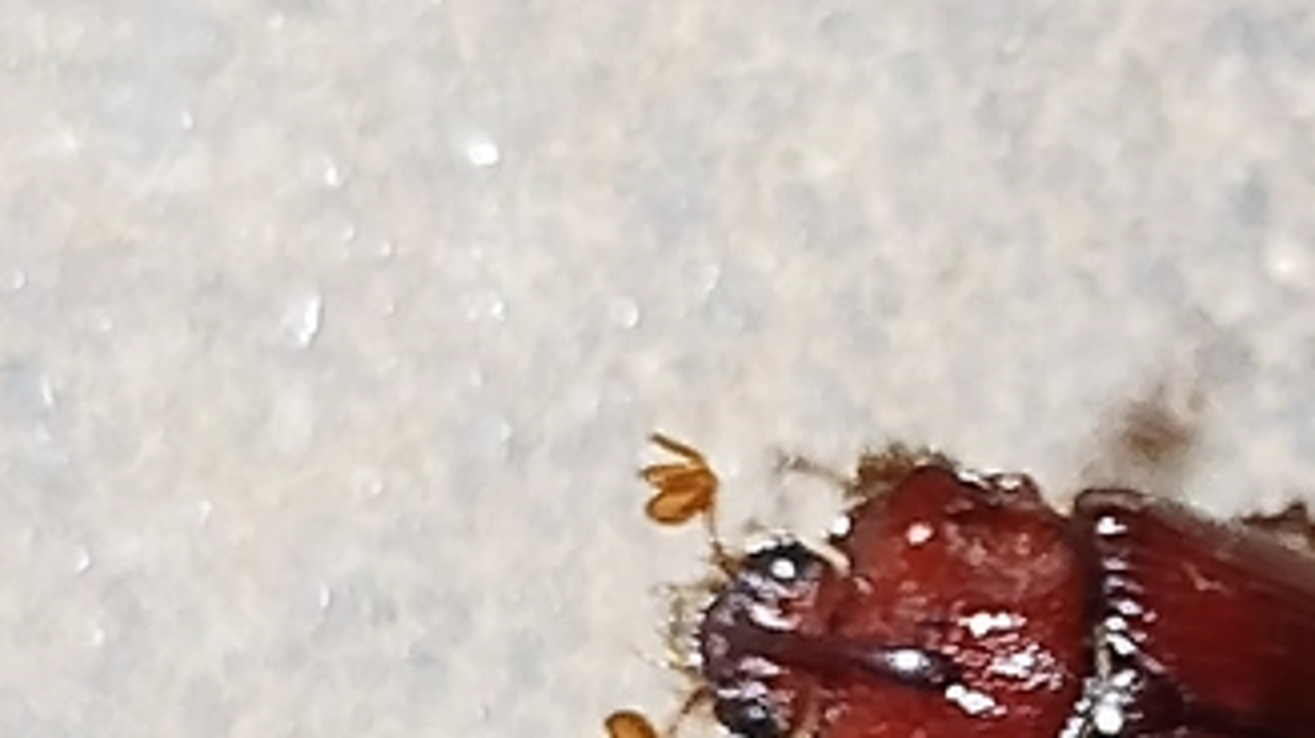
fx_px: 6377
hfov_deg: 11.7
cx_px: 1255
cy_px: 706
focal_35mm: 183
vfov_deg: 6.6
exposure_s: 1/33
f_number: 1.7
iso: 160
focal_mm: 5.31
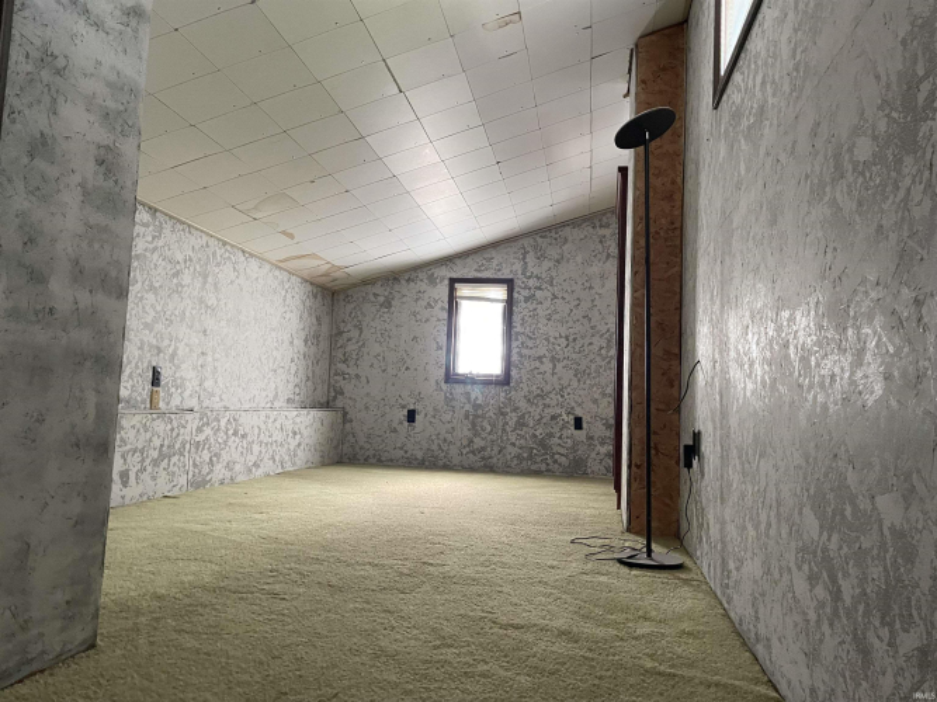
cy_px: 351
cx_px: 468
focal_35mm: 26
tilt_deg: +3.2
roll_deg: -2.1
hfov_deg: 67.3
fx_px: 704
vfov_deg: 53.0
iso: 500
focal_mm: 4.2
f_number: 1.6
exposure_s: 1/60
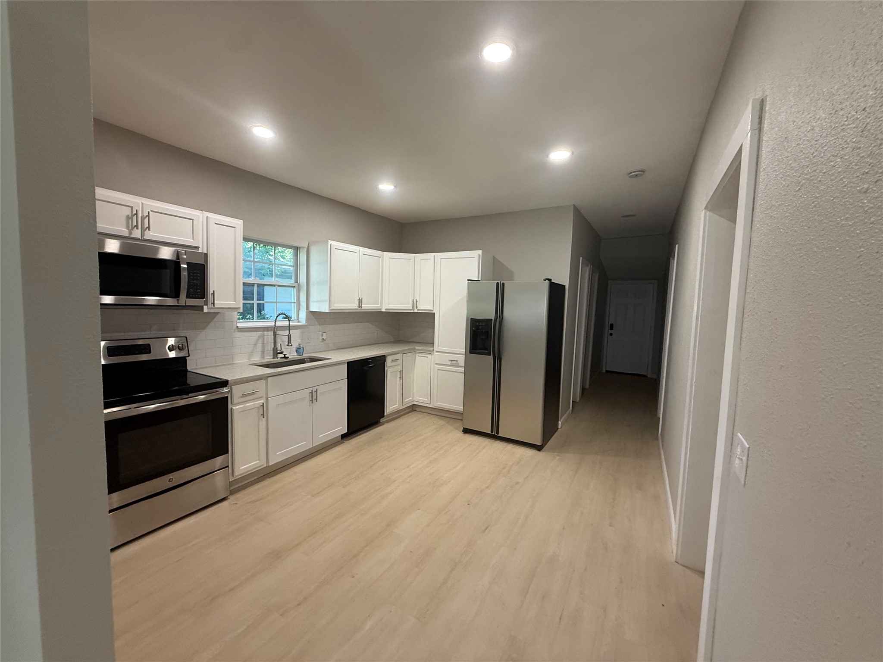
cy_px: 331
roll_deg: -1.8
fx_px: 357
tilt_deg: -3.3
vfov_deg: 85.7
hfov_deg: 102.1
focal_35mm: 14
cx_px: 442
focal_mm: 2.22
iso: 250
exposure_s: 1/120
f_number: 2.2
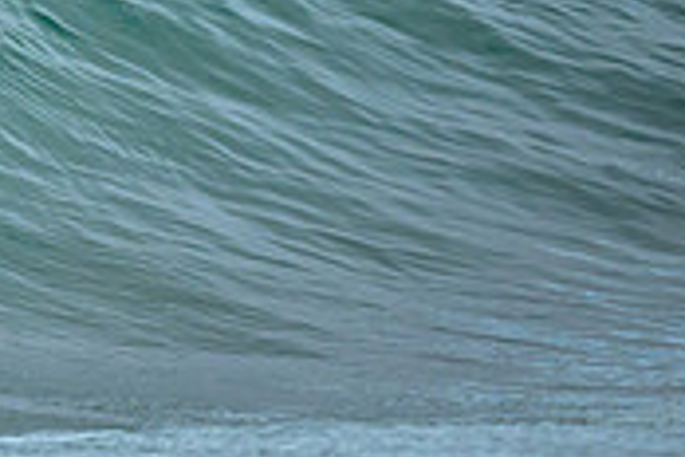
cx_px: -445
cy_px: -65
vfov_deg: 0.5
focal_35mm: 2671
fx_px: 50819
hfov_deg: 0.8
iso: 1800
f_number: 6.3
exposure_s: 1/2000
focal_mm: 800
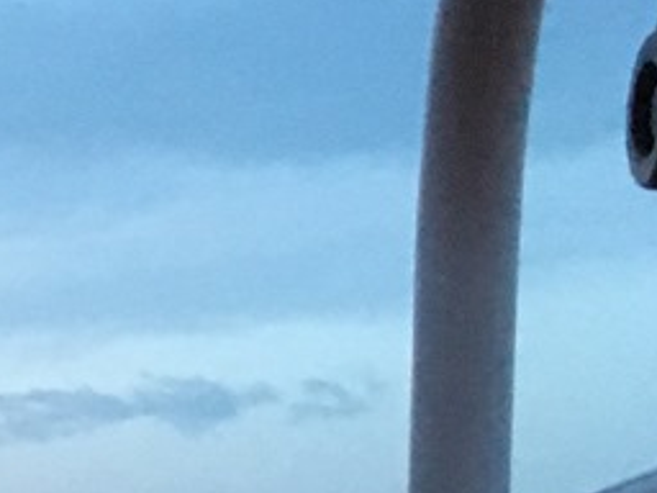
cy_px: 903
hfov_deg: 12.1
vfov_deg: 10.2
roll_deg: +0.5
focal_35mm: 137
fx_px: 2600
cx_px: -819
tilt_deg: -1.5
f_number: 2.2
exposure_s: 1/25
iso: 200
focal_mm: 4.15
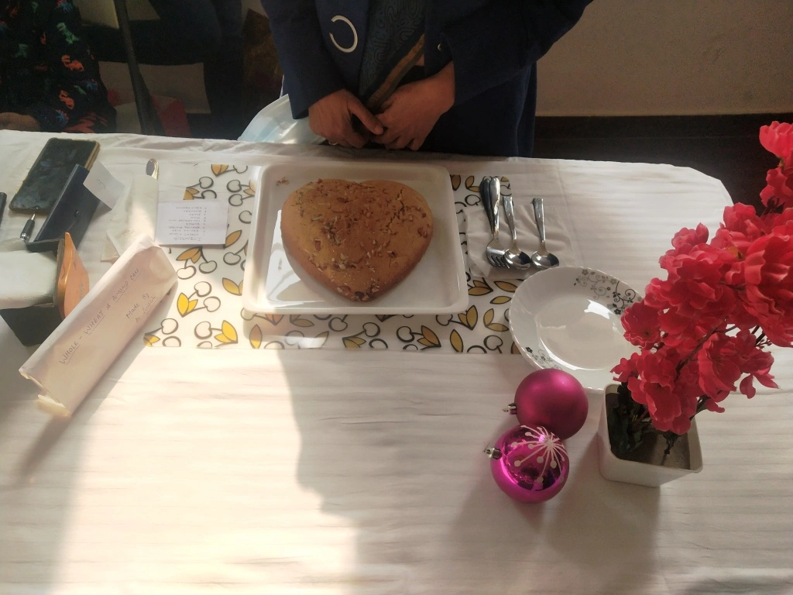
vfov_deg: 46.8
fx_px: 687
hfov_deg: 60.0
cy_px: 298
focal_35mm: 30
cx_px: 396
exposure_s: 1/549
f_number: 1.8
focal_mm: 3.95
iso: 129
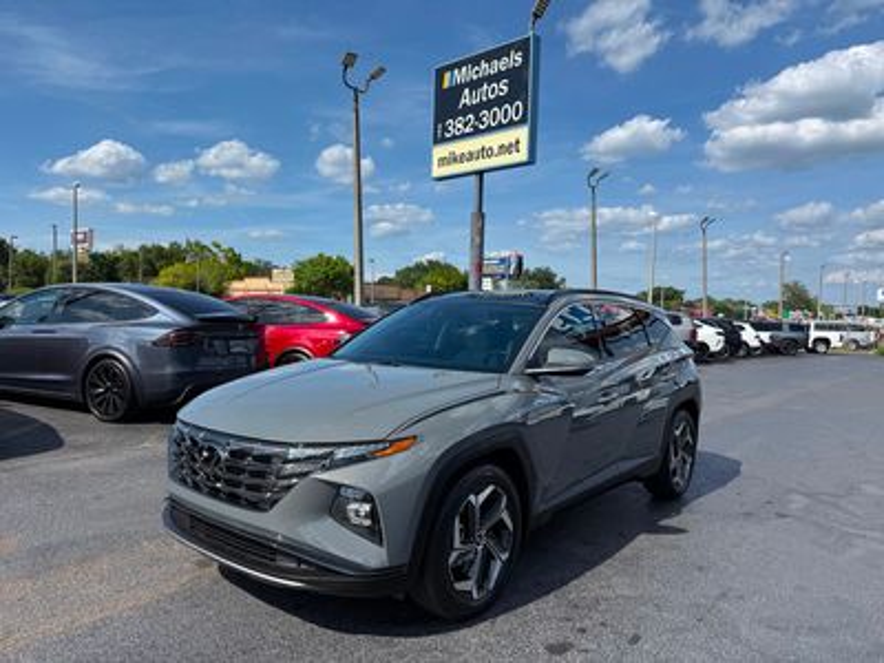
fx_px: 613
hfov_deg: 71.6
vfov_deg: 56.8
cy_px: 332
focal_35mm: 24
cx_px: 442
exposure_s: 1/5714
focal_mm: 6.76
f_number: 1.78
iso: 80
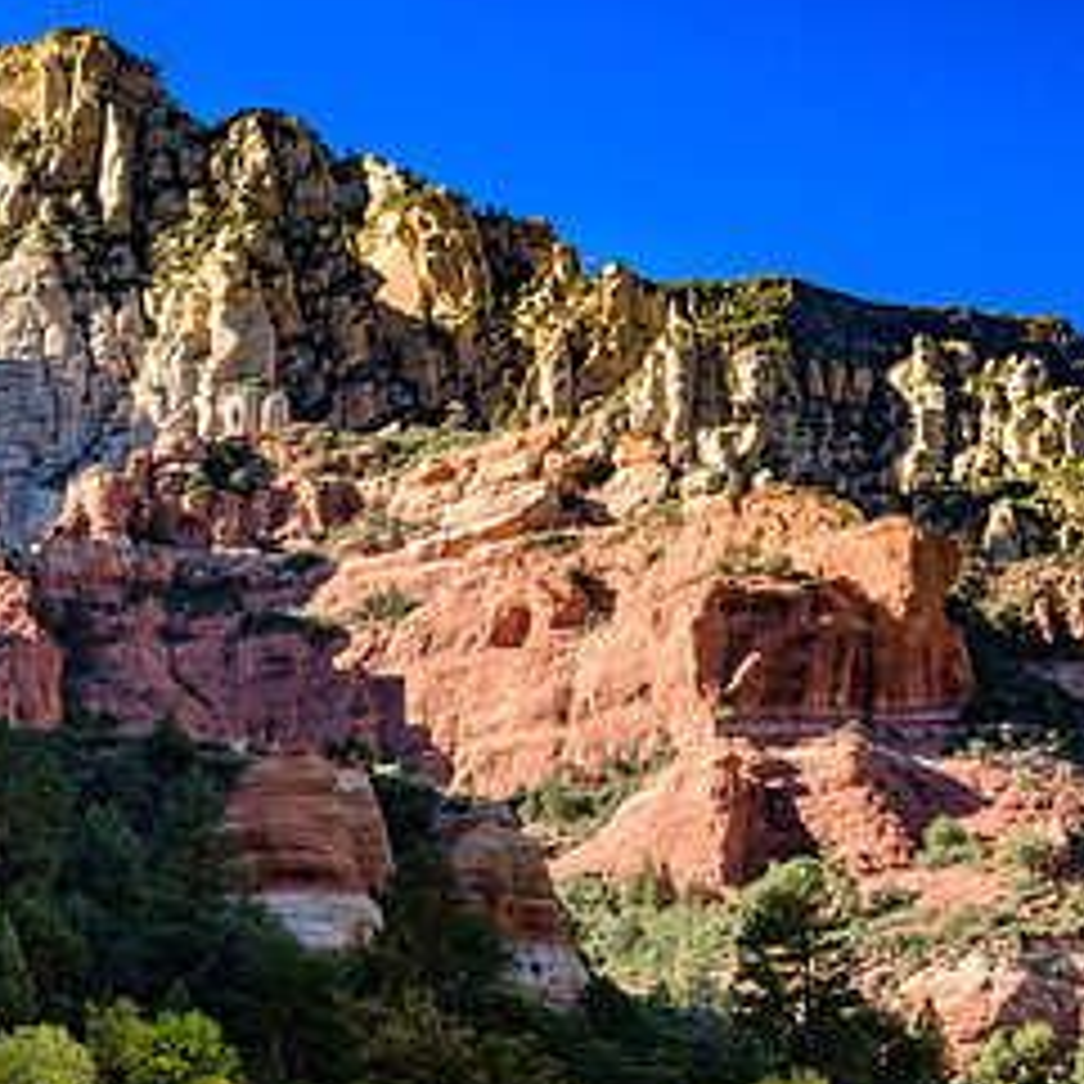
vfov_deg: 19.2
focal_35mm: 90
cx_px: 306
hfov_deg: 19.2
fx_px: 3189
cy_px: 726
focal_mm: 44
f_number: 5.6
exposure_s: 1/160
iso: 250
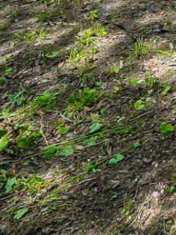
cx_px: 468
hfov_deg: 11.3
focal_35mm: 100
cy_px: -254
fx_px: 678
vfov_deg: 15.2
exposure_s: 1/160
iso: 200
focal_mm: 16.5
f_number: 4
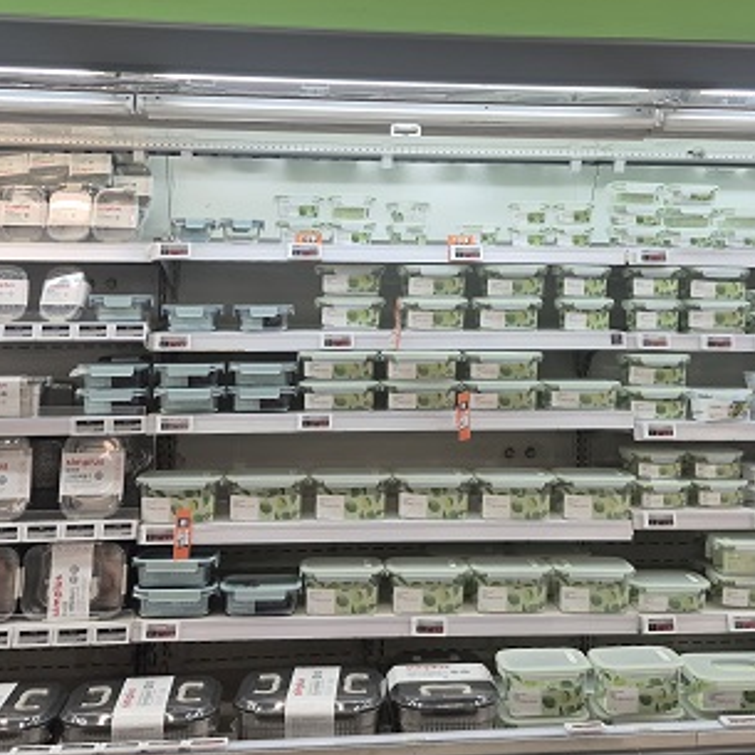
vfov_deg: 41.4
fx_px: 987
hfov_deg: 41.7
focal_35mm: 40
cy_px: 262
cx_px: 436
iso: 64
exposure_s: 1/120
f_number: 1.8
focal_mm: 5.4
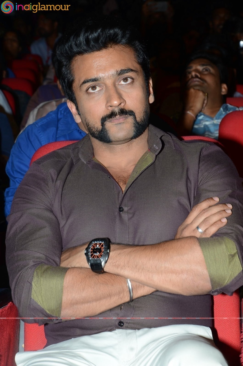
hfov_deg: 11.4
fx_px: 1221
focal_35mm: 120
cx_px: 122
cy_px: 183
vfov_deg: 17.1
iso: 400
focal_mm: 80
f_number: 7.1
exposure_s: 1/125
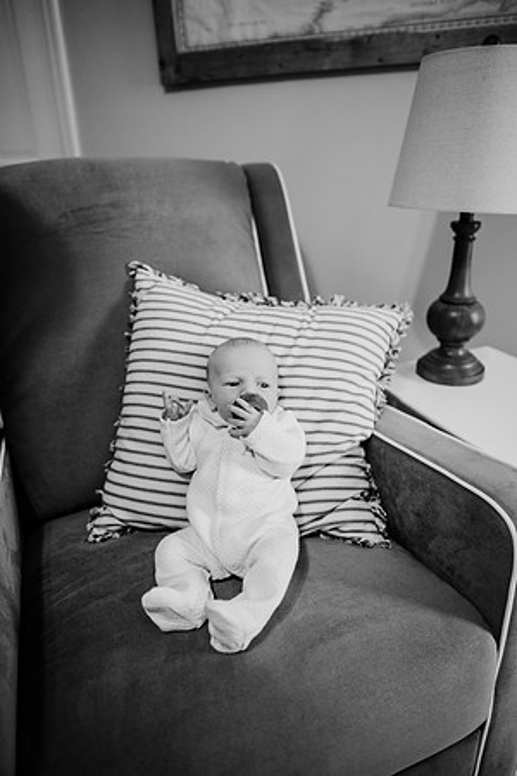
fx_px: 517
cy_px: 388
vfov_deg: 73.7
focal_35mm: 24
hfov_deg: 53.1
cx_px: 258
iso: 800
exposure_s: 1/160
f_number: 2.2
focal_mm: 24
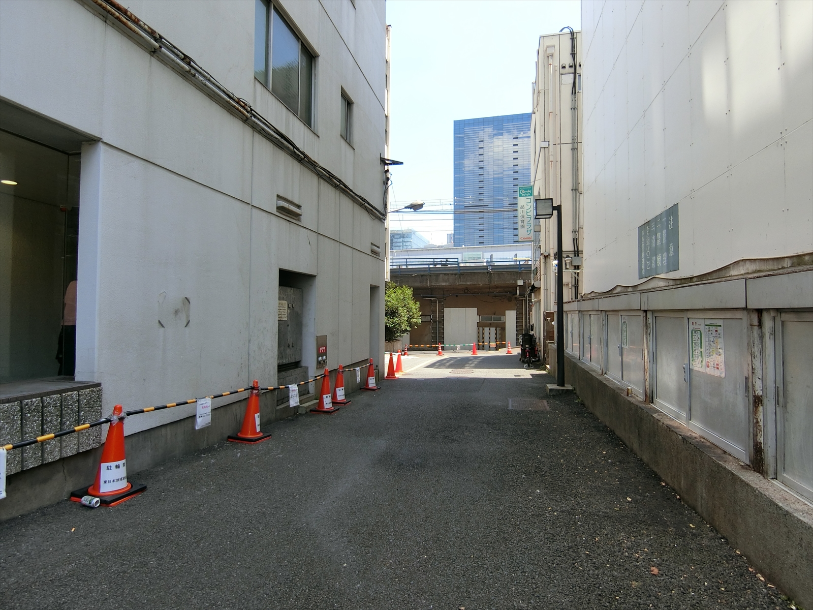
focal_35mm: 19
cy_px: 305
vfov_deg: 68.7
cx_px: 406
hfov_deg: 84.7
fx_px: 446
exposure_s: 1/400
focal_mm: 4.06
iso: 80
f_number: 2.7
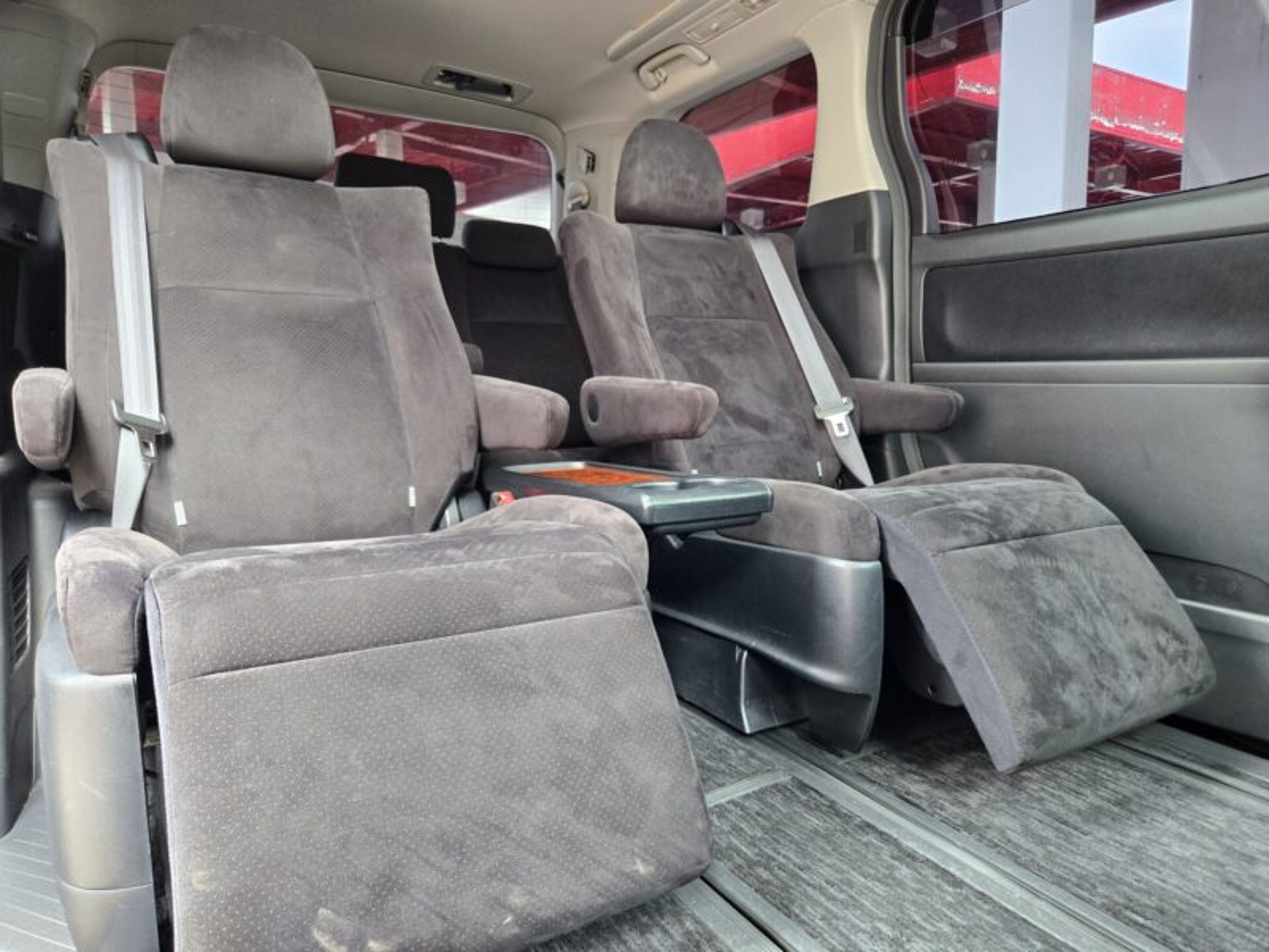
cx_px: 634
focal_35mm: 23
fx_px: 843
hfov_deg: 73.9
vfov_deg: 58.9
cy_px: 476
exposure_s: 1/100
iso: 200
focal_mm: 5.4
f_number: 1.8
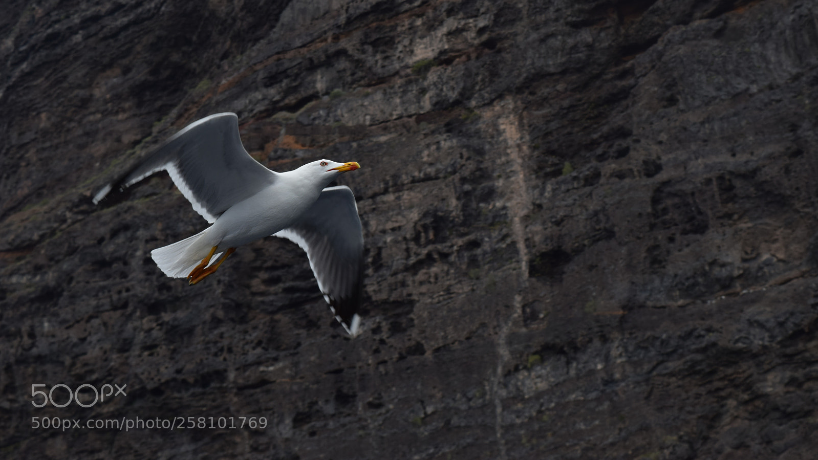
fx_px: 1877
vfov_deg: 14.0
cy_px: 190
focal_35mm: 87
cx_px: 409
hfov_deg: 24.6
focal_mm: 55
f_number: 10
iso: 200
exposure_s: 1/400
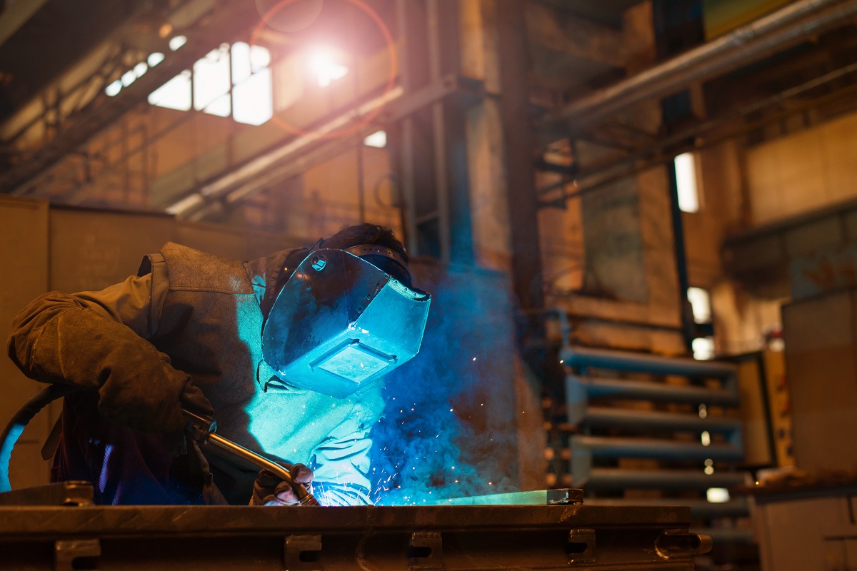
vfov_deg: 27.0
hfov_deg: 39.6
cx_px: 428
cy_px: 286
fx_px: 1190
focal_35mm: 50
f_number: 3.2
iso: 800
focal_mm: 50
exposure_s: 1/640
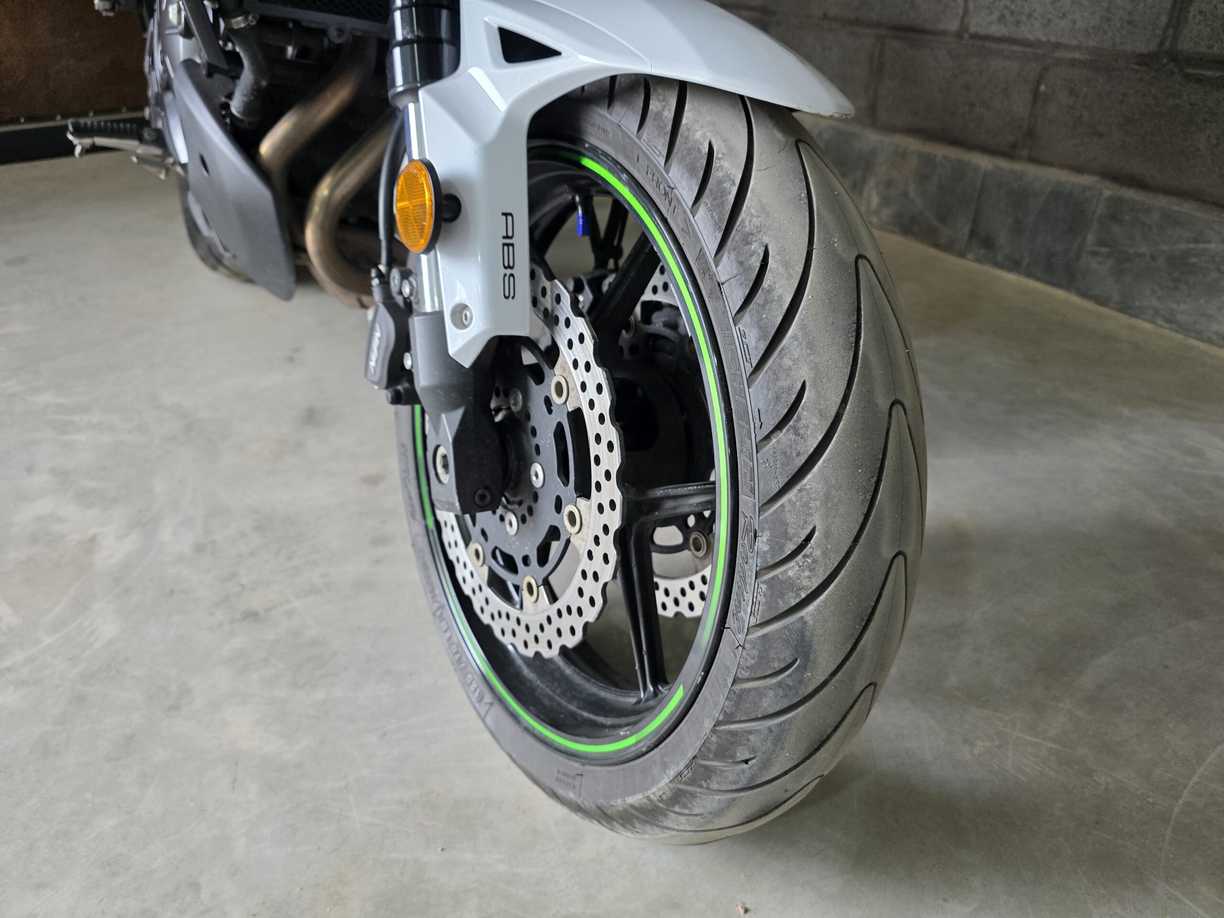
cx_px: 612
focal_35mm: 23
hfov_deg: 73.9
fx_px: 813
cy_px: 459
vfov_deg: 58.9
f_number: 1.7
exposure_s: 1/100
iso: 160
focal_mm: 6.3
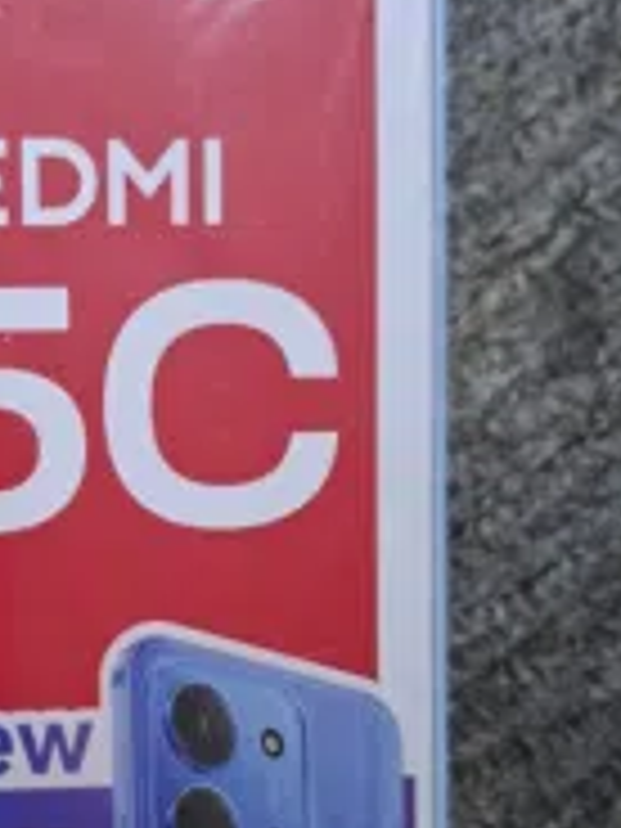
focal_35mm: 50
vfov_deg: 37.8
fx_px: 1196
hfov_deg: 27.7
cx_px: 22
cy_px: 544
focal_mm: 5.54
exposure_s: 1/30
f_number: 1.8
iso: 320
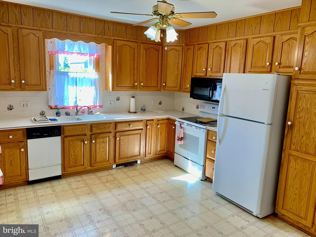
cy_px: 118
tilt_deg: -10.7
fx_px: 237
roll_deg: -2.2
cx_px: 158
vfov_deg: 53.1
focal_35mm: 26
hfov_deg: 67.3
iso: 80
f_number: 1.8
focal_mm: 4.25
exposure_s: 1/120
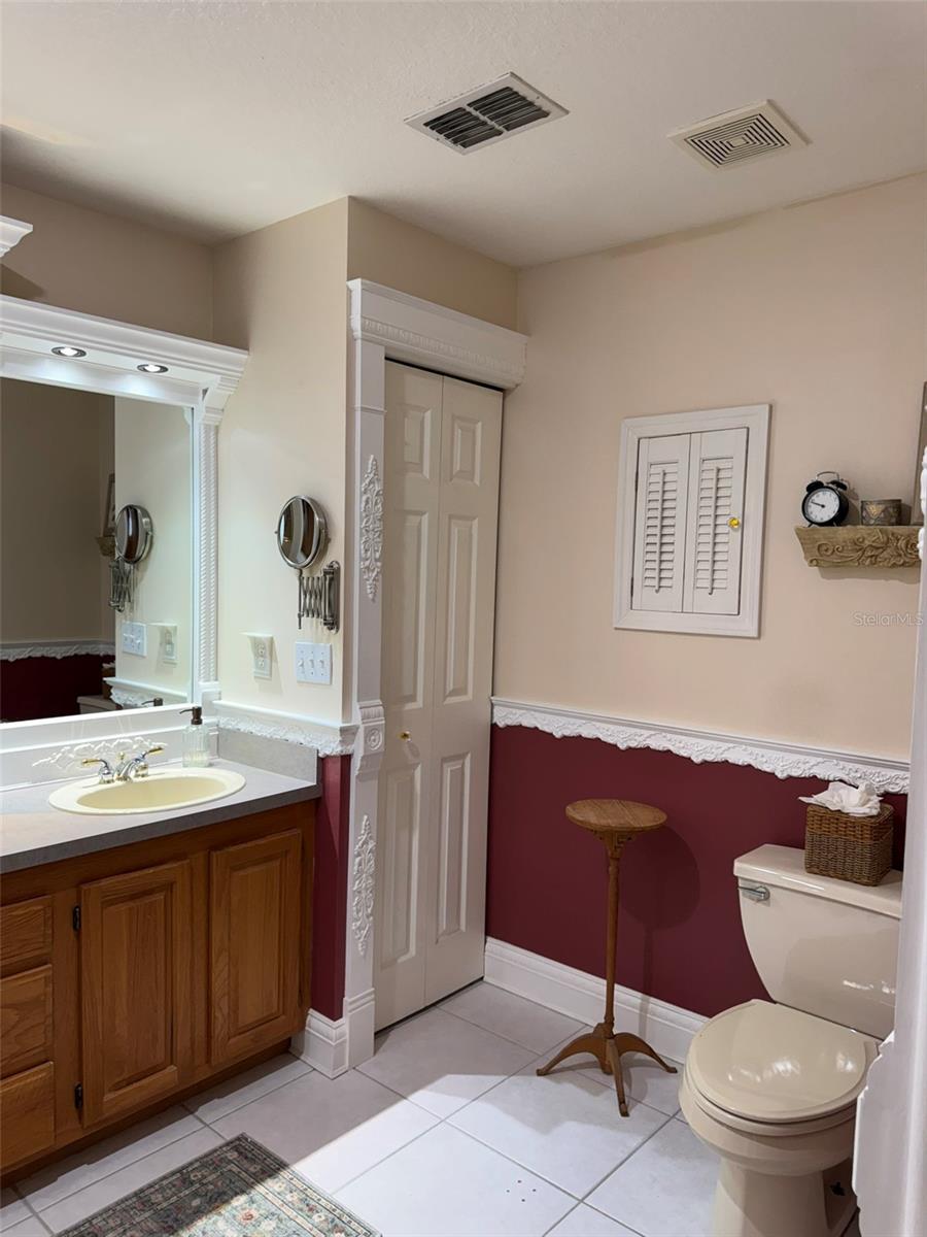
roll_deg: -1.3
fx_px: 857
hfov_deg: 56.8
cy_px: 618
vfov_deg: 71.6
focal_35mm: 24
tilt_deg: -3.5
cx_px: 464
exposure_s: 1/120
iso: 100
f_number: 1.78
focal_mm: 6.76
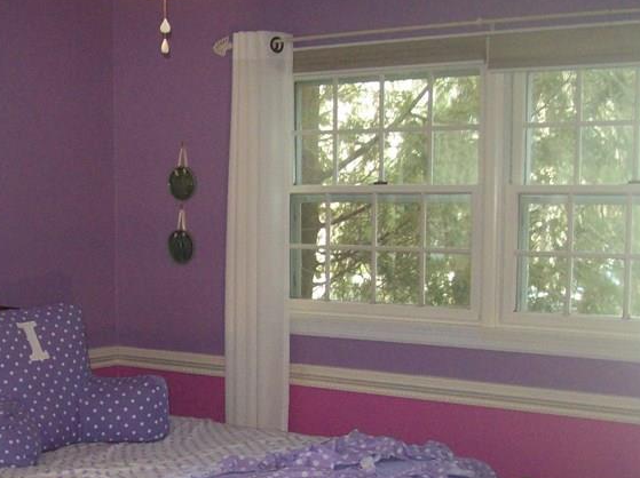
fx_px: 1219
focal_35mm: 66
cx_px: 101
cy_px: 358
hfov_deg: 28.6
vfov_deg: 22.0
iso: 200
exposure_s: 1/64
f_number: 2.7
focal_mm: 6
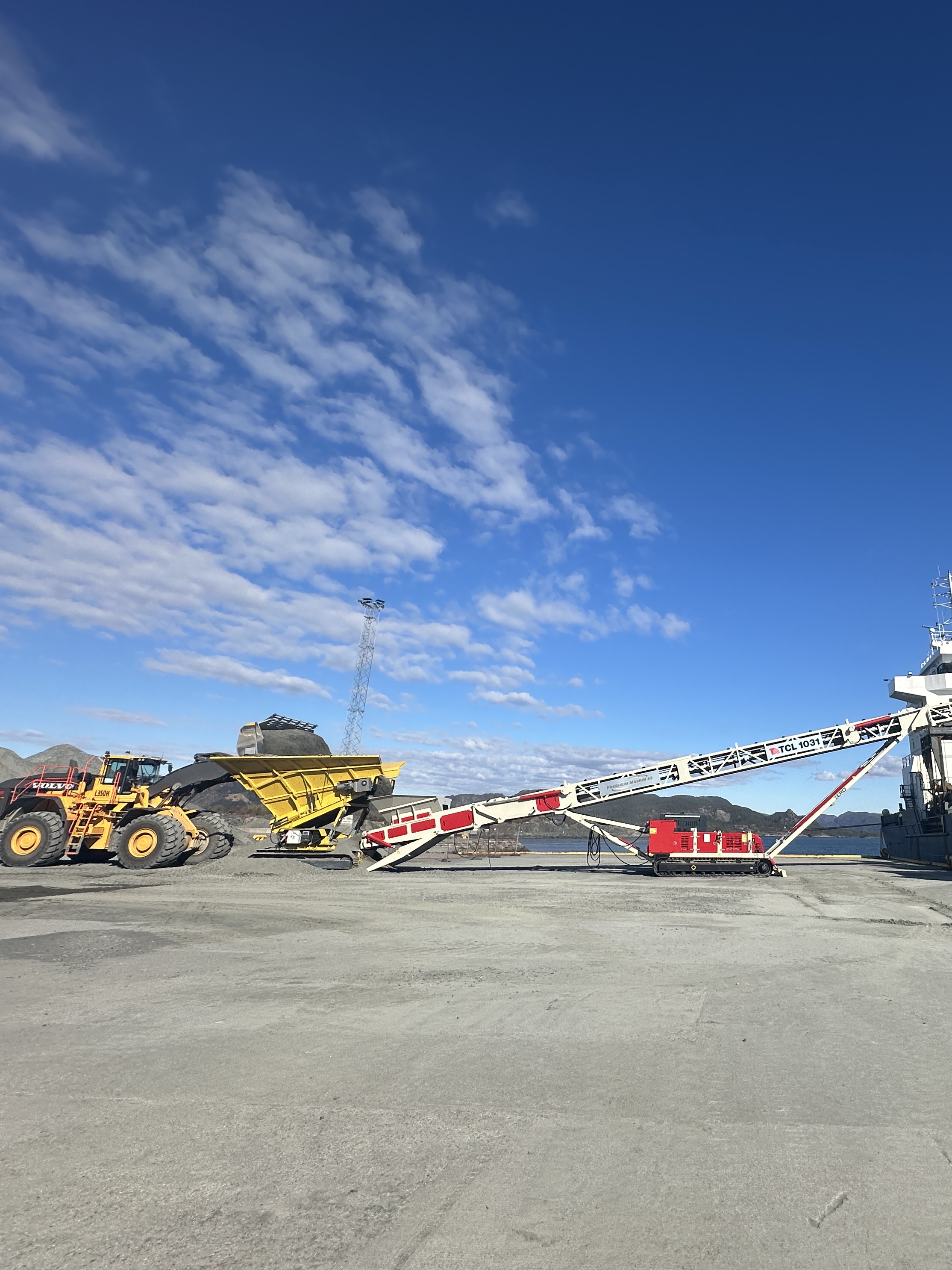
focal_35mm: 19
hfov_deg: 64.9
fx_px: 697
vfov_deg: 84.7
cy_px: 633
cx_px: 705
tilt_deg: +15.9
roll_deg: -1.5
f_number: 2.2
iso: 50
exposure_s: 1/2959
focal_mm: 2.22
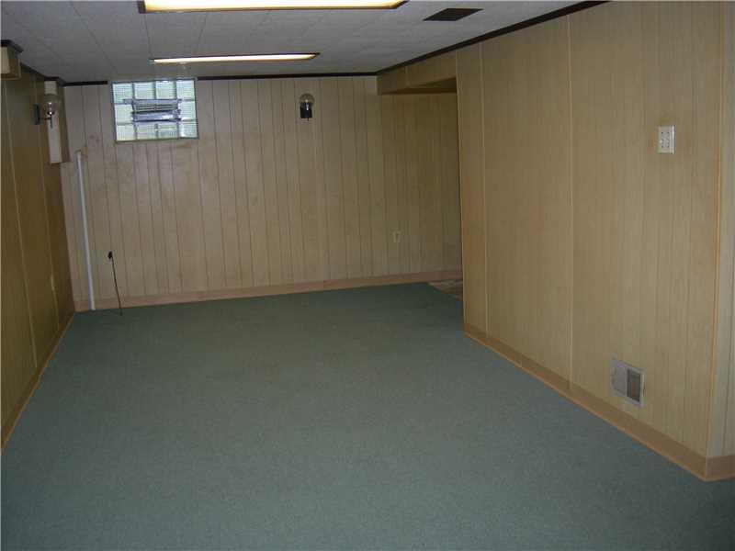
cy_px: 276
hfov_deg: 51.4
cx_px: 368
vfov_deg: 39.7
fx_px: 764
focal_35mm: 36
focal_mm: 7.5
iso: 200
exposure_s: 1/60.1
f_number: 2.7
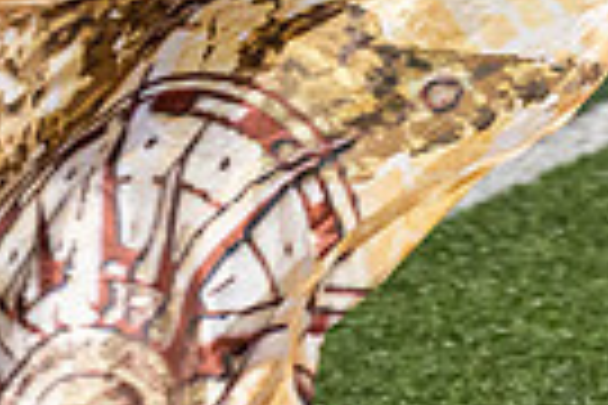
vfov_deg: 1.9
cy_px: -716
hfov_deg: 2.9
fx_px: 11923
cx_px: 1231
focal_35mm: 706
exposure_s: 1/200
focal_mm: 112
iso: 3200
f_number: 3.8
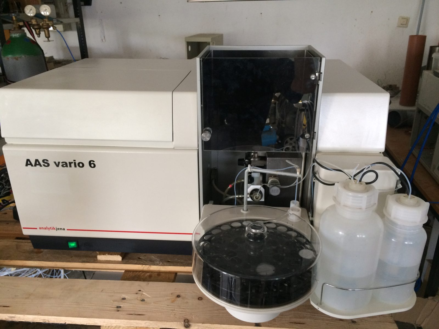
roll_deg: +2.6
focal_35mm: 29
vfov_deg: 48.2
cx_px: 220
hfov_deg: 61.7
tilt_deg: -26.1
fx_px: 368
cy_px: 164
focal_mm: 4.15
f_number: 2.2
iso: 160
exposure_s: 1/33
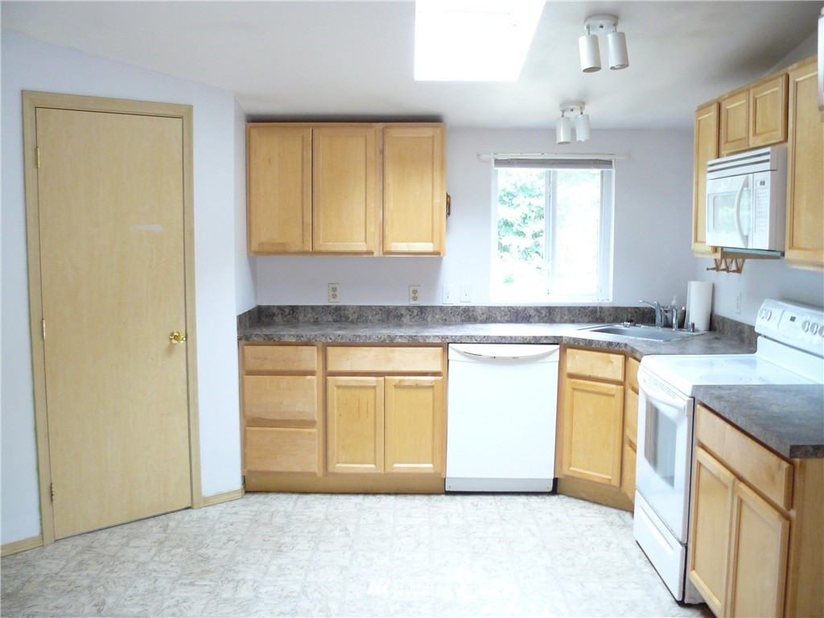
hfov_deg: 51.4
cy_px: 309
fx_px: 857
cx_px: 412
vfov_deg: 39.7
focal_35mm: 36
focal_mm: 6
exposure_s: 1/8
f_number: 2.8
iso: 200
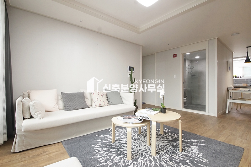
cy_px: 84
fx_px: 104
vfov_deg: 77.2
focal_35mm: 15
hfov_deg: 100.4
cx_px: 126
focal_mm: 10
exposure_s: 1/25
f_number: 9
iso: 800
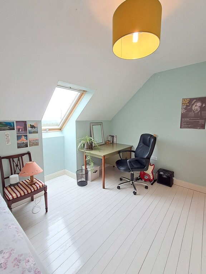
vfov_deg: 94.5
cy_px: 137
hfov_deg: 78.1
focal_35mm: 16
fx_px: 127
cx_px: 103
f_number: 2.2
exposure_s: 1/50
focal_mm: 1.64
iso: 40
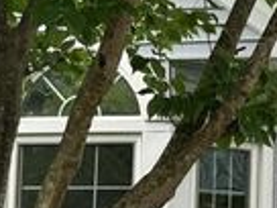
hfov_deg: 19.1
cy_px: 187
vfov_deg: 16.6
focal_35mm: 88
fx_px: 704
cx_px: 432
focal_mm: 6.76
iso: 64
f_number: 1.78
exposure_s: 1/162
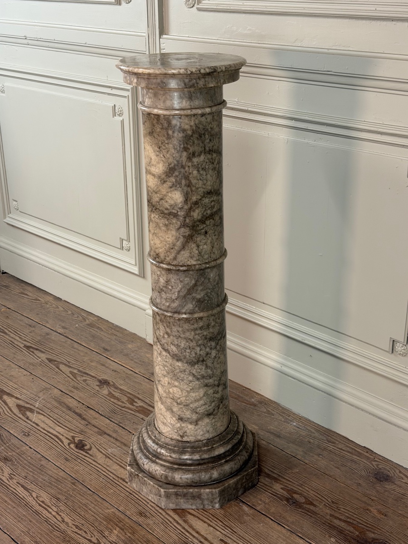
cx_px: 204
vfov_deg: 39.7
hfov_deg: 30.3
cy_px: 272
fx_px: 754
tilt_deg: -22.2
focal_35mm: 48
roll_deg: +0.1
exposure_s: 1/50
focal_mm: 6.76
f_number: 1.78
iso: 160
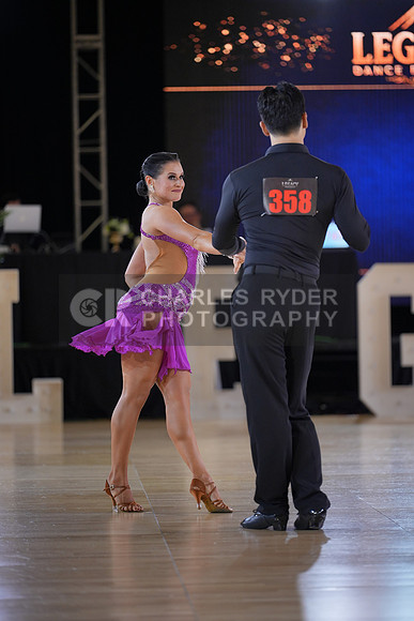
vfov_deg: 14.5
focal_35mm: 141
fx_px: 2431
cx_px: 207
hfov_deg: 9.7
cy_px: 310
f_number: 2
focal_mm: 141
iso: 800
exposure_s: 1/500
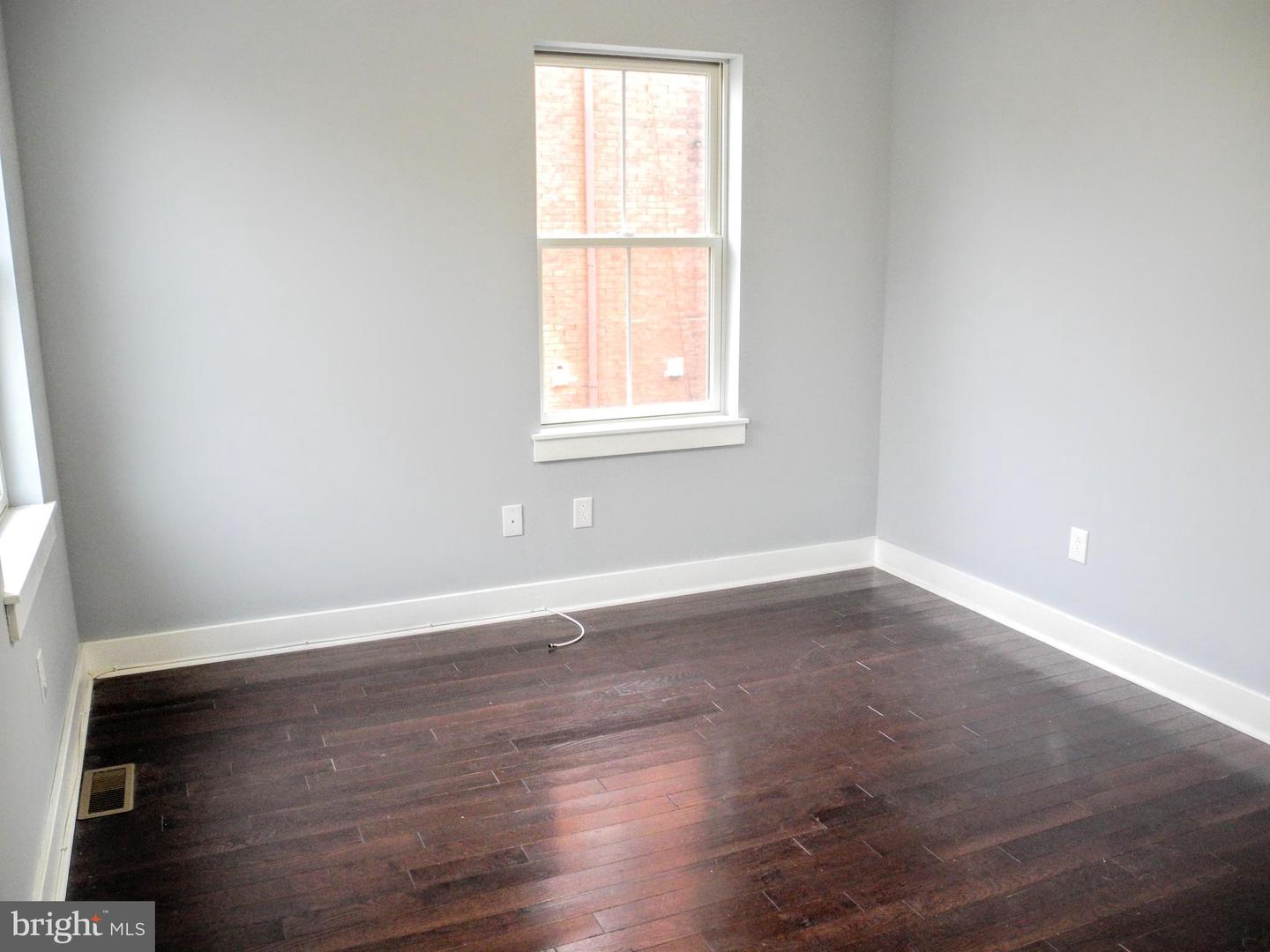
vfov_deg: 49.7
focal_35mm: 28
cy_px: 476
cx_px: 635
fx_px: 1027
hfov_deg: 63.4
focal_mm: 6
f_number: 2.8
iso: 400
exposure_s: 1/30.8
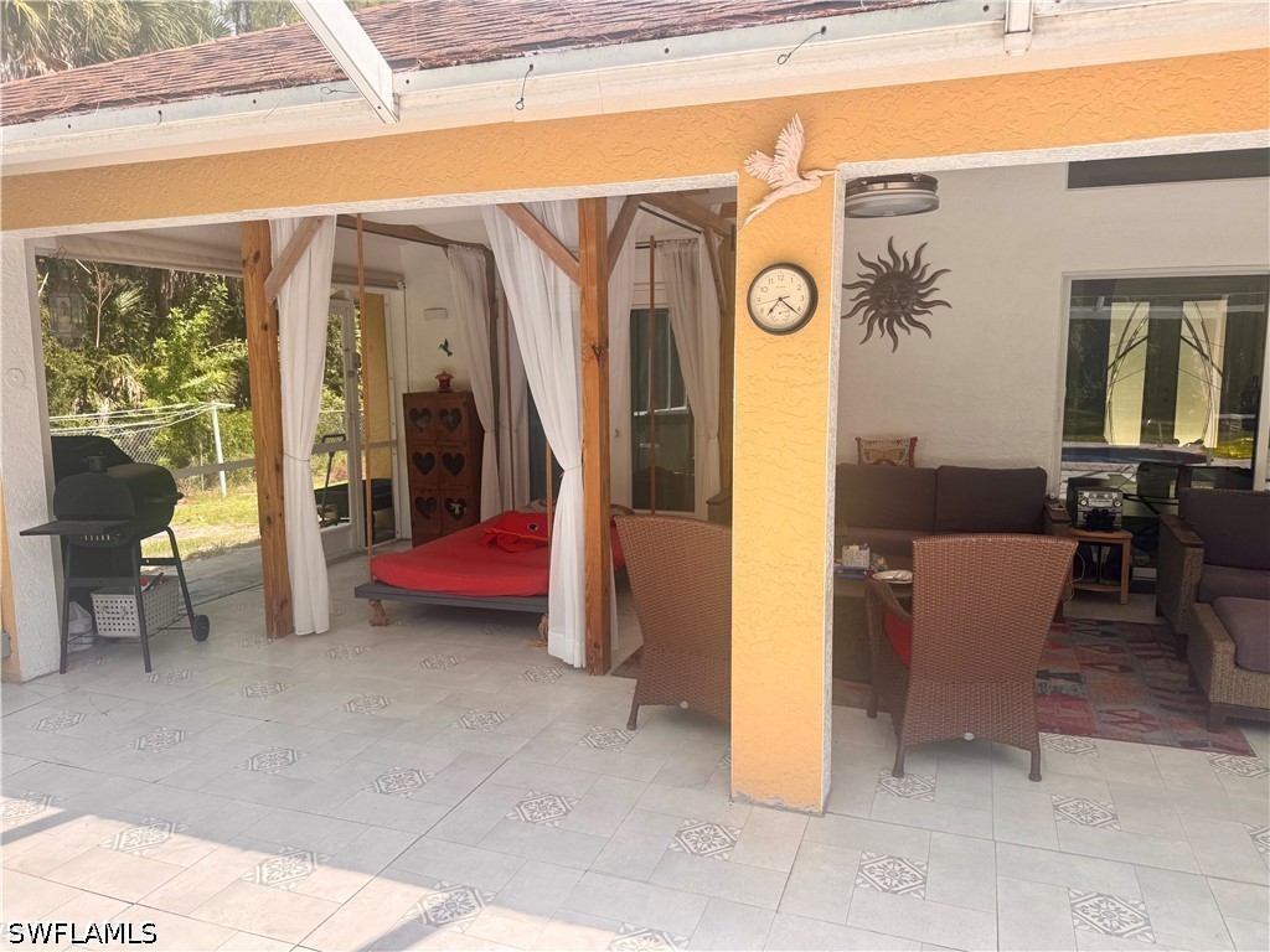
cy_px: 476
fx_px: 881
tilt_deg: -7.4
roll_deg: +1.1
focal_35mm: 24
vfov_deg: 56.8
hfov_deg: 71.6
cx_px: 635
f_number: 1.78
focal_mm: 6.76
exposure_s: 1/1366
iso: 80
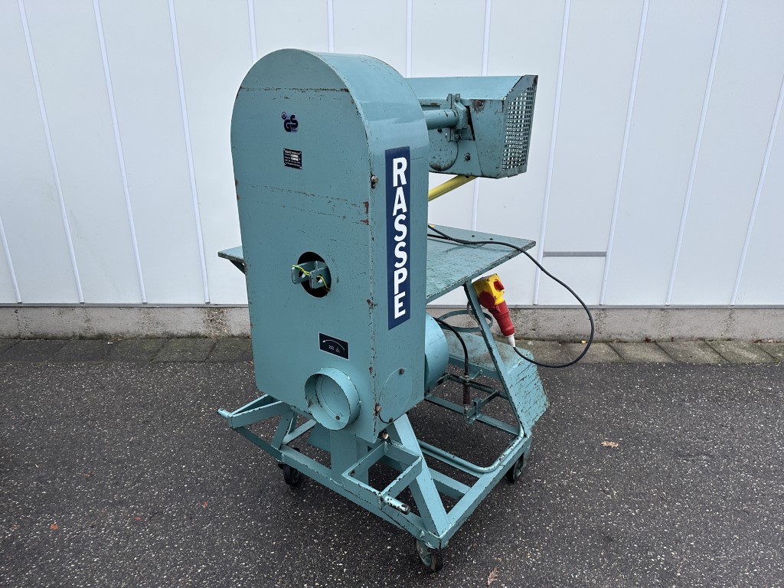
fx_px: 544
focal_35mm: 24
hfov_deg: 71.6
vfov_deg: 56.8
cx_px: 392
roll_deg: +0.9
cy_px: 294
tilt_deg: -19.6
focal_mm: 6.86
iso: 125
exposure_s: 1/100
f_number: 1.78
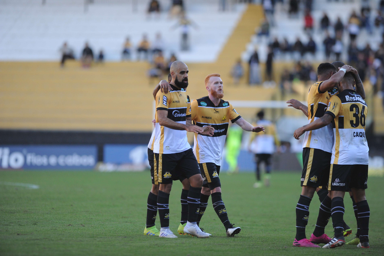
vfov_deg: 4.6
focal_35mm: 300
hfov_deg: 6.9
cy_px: 128
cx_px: 192
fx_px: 3198
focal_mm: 300
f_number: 2.8
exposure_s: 1/1600
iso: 1600
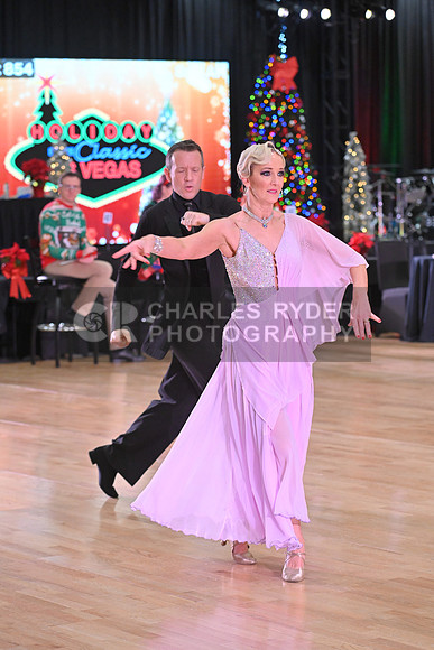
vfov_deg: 18.6
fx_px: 1988
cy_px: 325
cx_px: 217
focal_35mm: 110
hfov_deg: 12.5
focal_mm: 110
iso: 3200
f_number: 5
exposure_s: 1/400
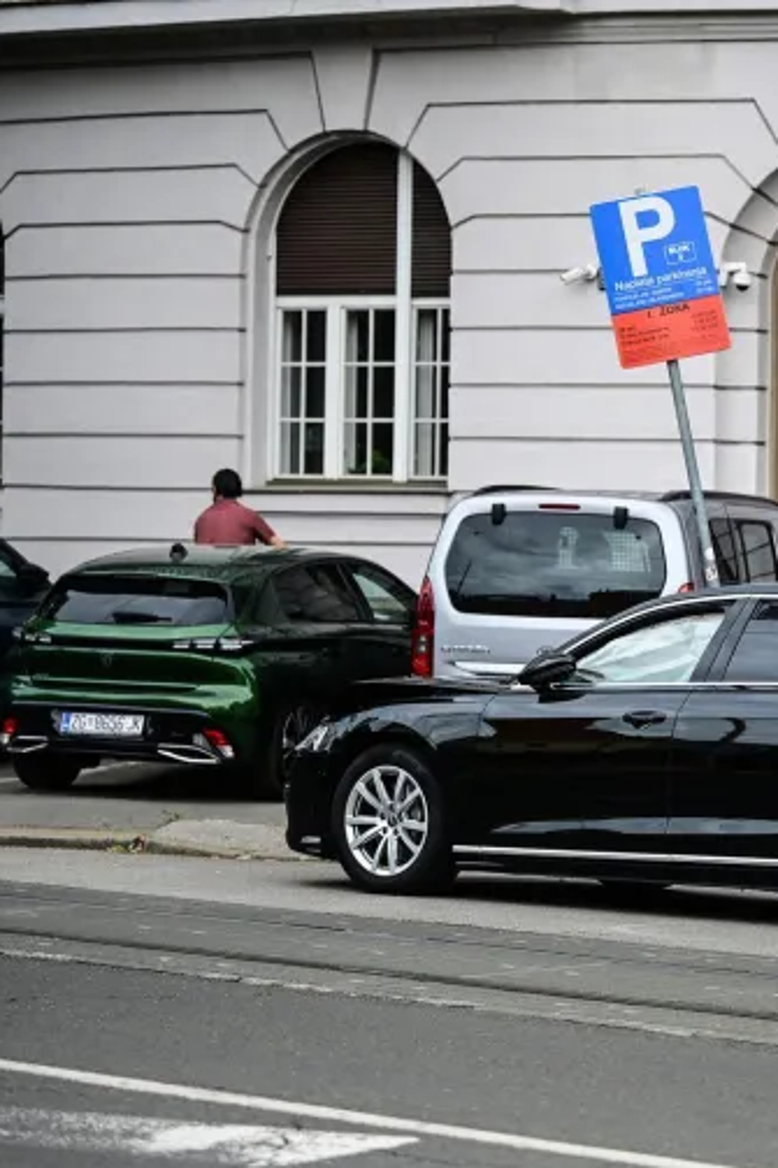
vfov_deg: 15.4
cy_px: 586
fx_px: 4314
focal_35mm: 133
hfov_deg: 10.2
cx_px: 755
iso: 640
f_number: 2.8
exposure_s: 1/4000
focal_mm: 88
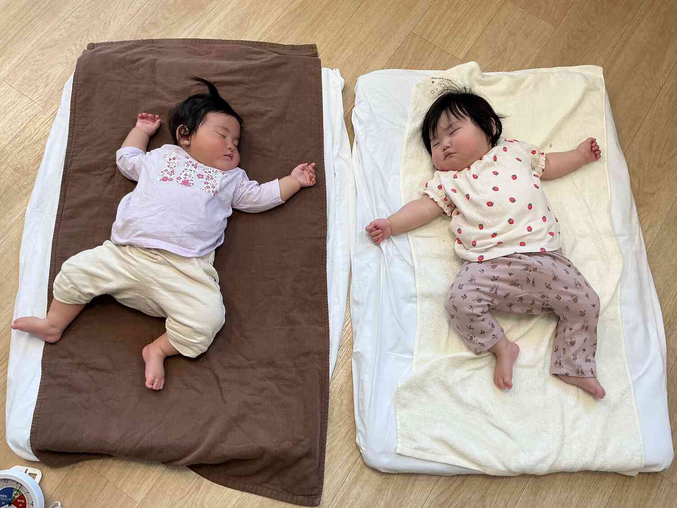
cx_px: 338
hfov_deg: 61.7
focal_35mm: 29
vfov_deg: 48.2
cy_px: 254
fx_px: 567
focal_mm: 3
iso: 50
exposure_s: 1/120
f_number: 1.8
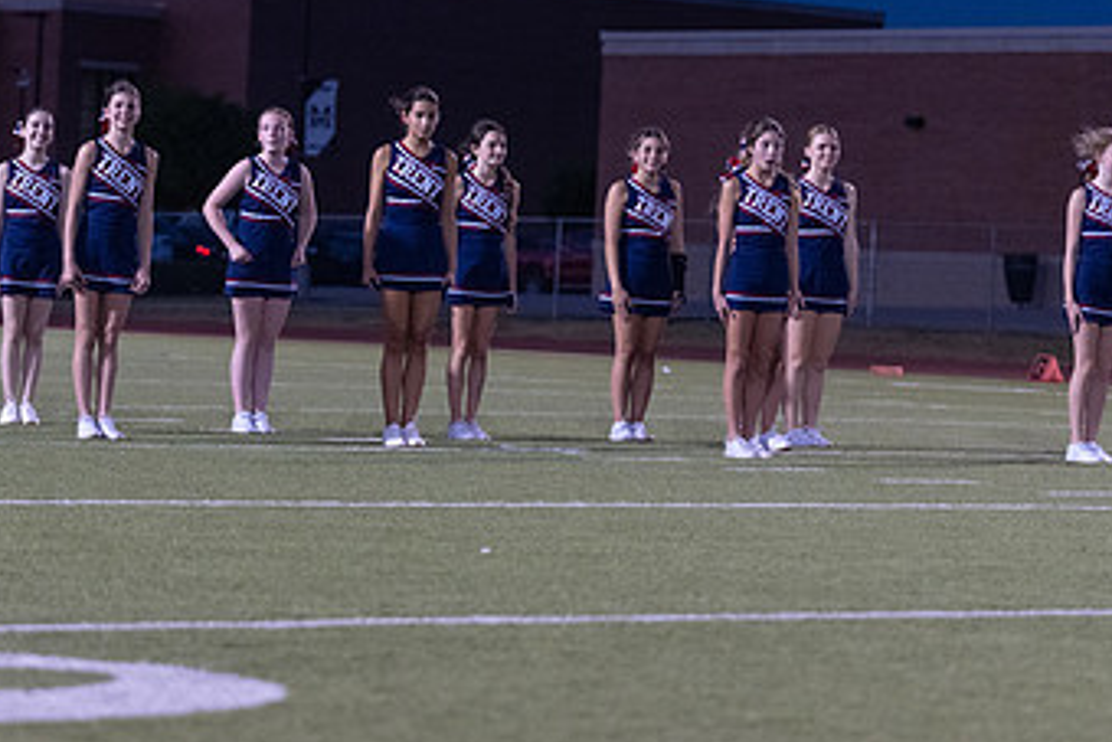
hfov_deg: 12.2
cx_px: 533
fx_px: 5222
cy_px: 244
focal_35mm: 169
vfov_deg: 8.1
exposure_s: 1/1000
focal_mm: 99
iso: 3200
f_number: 2.8
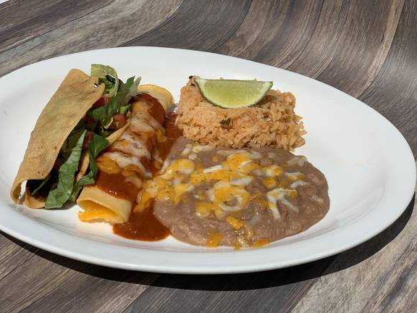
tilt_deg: -37.7
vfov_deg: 27.5
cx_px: 210
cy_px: 158
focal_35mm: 53
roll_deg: -0.1
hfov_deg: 36.2
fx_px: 638
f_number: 2.4
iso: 16
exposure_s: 1/3690
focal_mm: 6
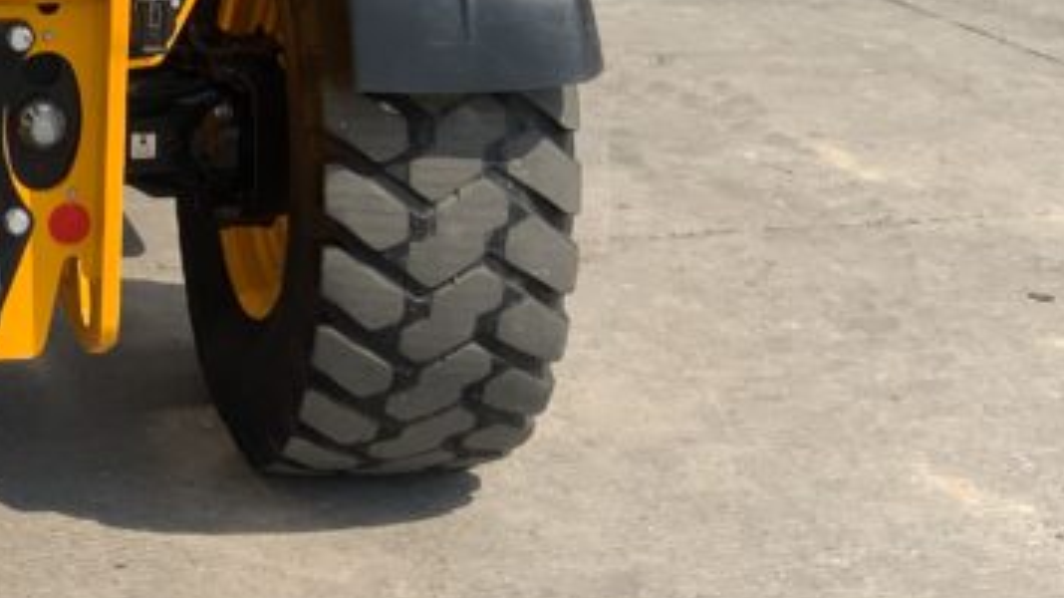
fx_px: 2567
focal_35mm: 91
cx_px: 75
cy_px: -170
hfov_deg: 22.7
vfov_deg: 12.9
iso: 16
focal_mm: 3
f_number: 1.8
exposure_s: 1/1848
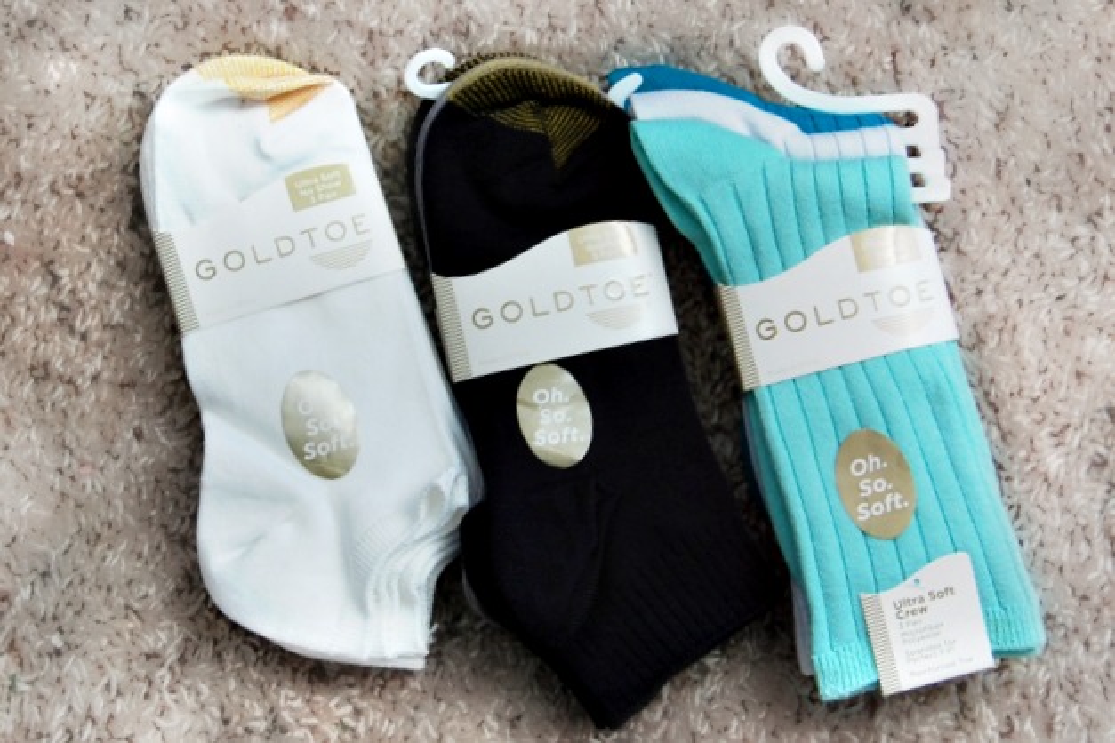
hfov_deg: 41.1
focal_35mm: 48
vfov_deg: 28.1
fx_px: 1487
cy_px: 372
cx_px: 558
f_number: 4.5
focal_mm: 32
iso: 400
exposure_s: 1/40
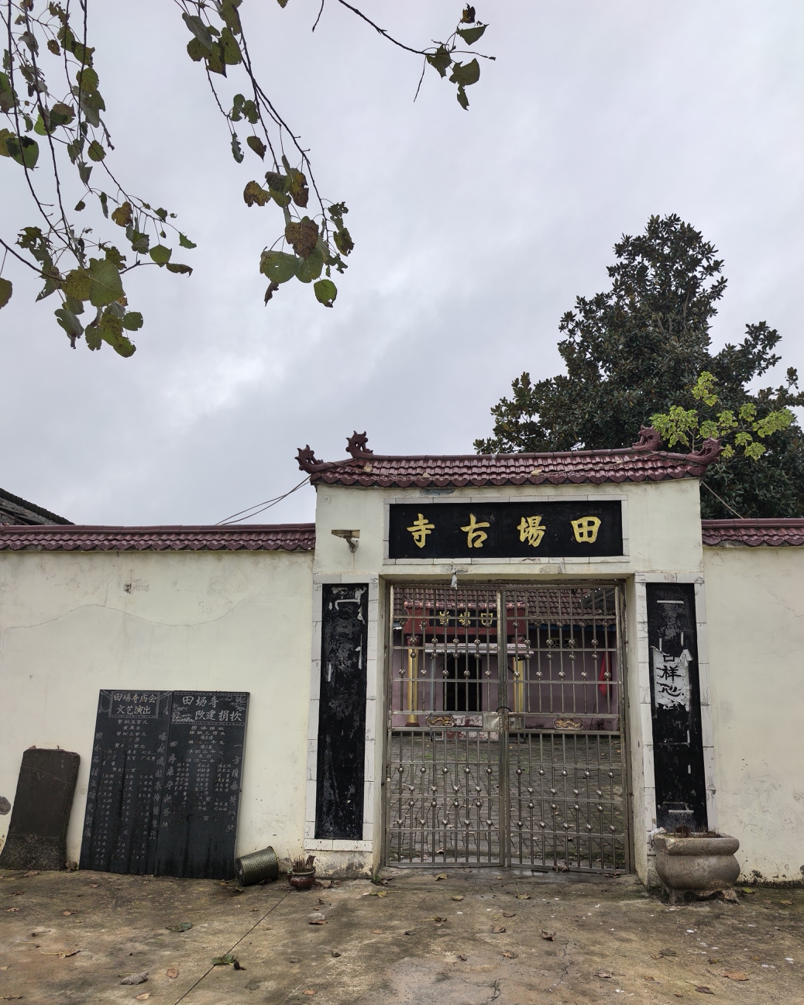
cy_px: 549
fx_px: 773
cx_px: 402
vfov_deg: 65.9
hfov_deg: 54.9
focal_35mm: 26
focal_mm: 6.98
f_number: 2
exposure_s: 1/984
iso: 50
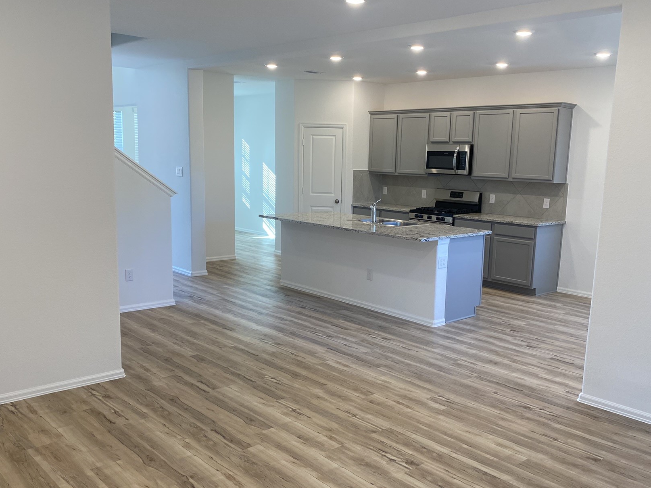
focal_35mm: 33
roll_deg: -1.9
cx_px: 341
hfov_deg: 55.3
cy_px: 263
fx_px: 621
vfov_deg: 42.9
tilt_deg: -9.0
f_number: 1.8
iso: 80
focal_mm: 4.25
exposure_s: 1/120
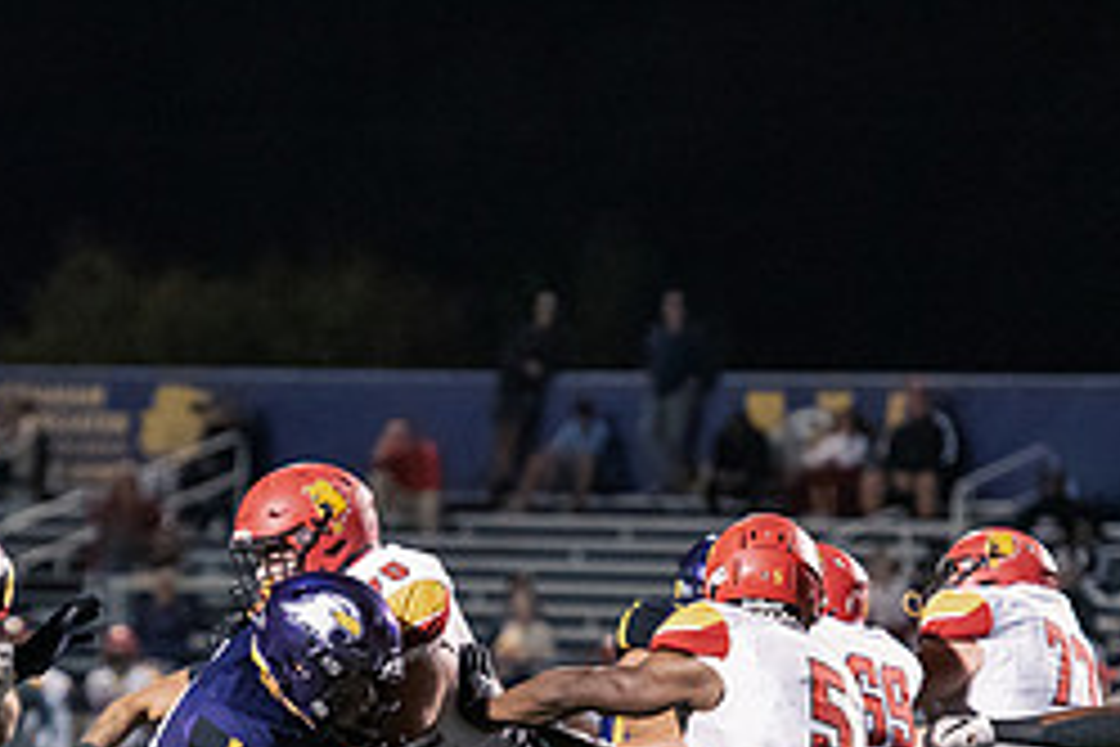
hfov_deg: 5.7
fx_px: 11230
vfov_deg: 3.8
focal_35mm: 361
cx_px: 373
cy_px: 821
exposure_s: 1/640
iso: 6400
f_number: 3.5
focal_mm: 155
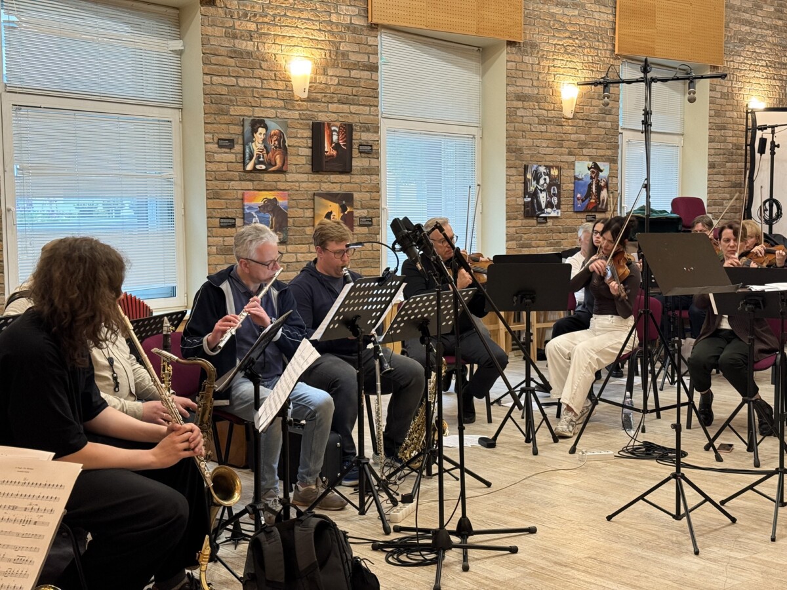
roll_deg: +0.3
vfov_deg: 30.3
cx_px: 394
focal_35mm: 48
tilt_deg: -4.1
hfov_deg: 39.7
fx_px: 1091
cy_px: 295
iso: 200
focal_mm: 6.76
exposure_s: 1/33
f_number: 1.78
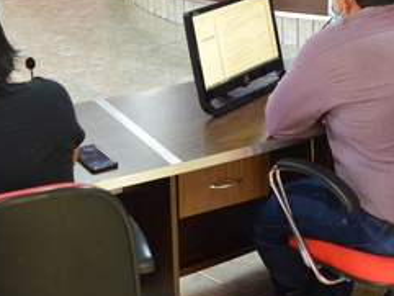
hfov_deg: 28.0
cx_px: 266
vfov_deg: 20.5
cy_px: -13
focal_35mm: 69
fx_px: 786
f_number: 3.5
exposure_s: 1/15
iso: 800
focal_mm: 18
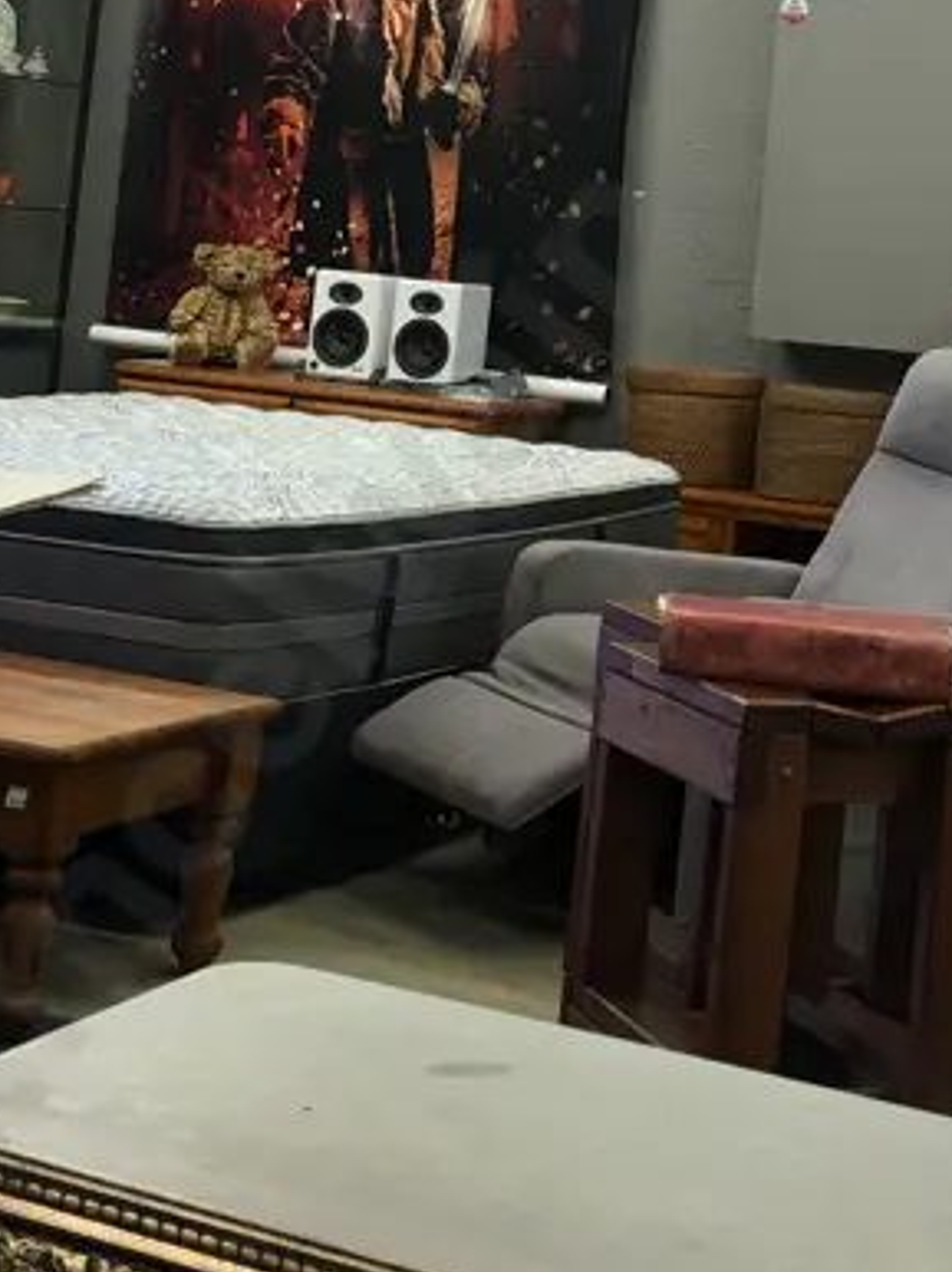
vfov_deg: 24.8
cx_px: 659
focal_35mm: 77
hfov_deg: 19.0
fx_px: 2827
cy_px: 178
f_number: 2.2
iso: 32
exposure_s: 1/17
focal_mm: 4.15
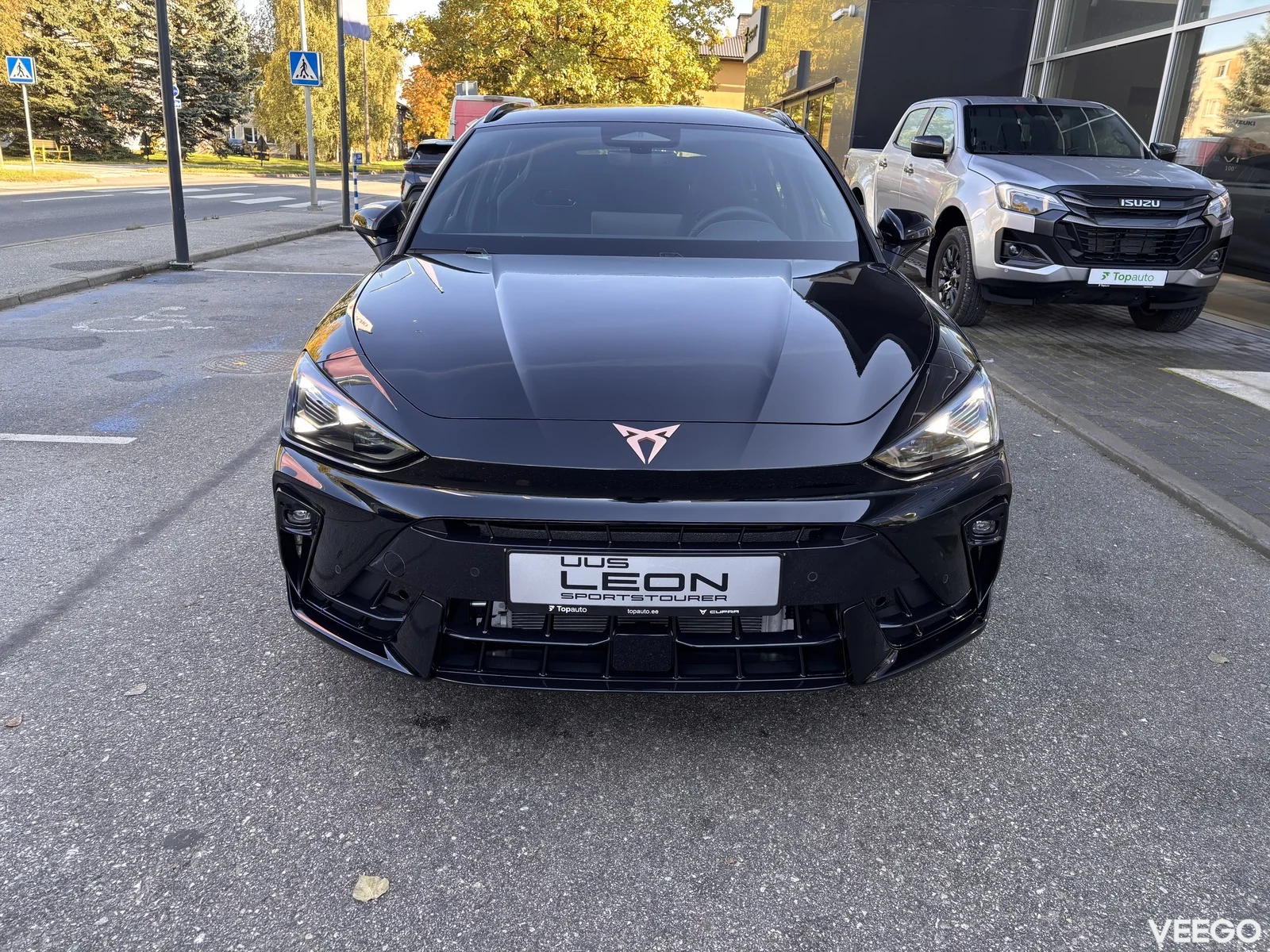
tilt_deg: -17.6
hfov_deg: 67.3
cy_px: 476
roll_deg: -3.4
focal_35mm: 26
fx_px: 954
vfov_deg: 53.1
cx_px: 635
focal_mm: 5.96
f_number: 1.6
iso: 32
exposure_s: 1/121
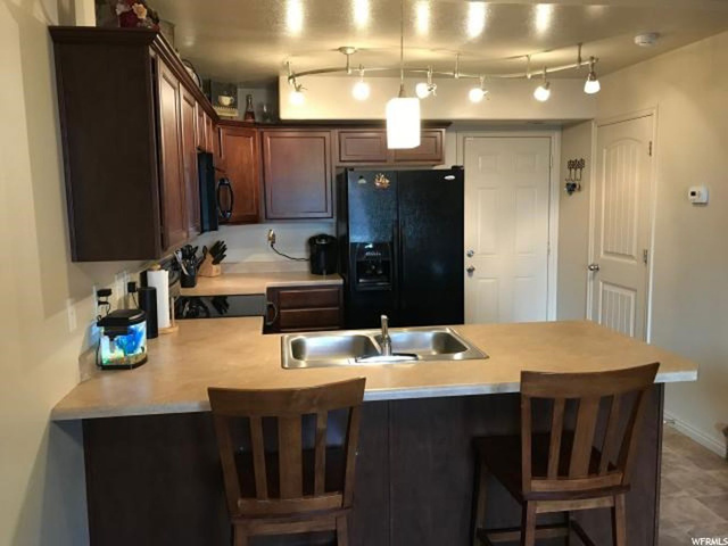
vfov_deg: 49.7
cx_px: 364
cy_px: 273
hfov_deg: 63.4
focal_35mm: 28
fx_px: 589
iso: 50
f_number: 1.8
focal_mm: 3.99
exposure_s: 1/15
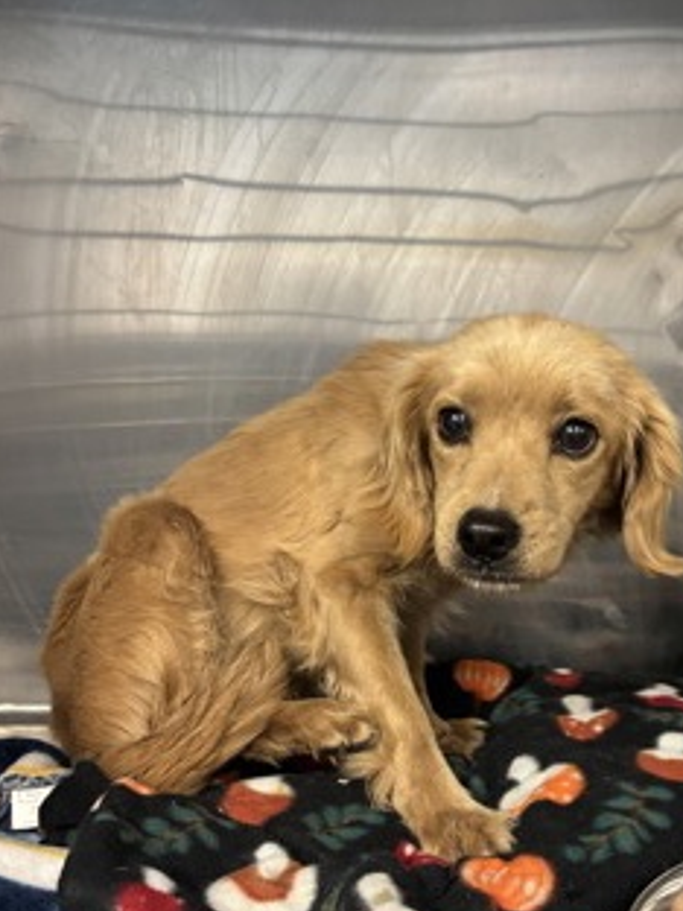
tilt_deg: -12.0
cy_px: 561
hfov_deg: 40.3
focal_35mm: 35
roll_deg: -1.5
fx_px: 921
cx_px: 442
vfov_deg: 52.2
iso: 500
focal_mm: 5.96
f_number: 1.6
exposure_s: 1/40
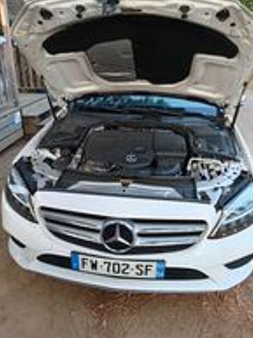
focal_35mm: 27
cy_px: 171
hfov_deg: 51.3
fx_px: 263
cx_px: 131
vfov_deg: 65.3
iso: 98
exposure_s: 1/50
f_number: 1.8
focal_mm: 3.96
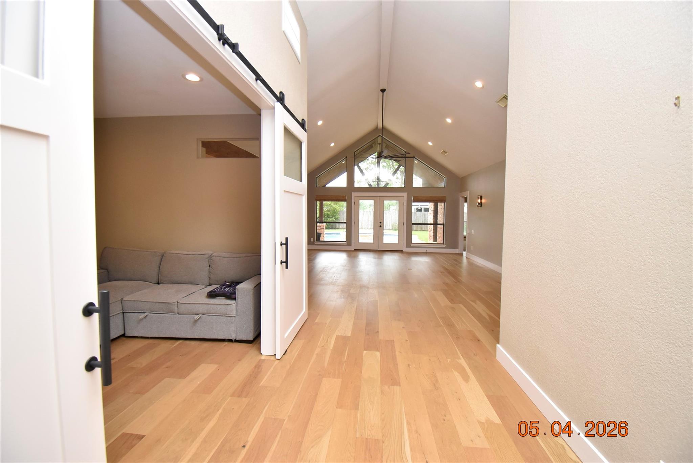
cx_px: 346
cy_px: 232
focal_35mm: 15
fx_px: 289
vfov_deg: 77.4
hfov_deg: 100.4
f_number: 4.5
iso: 800
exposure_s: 1/160
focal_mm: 10
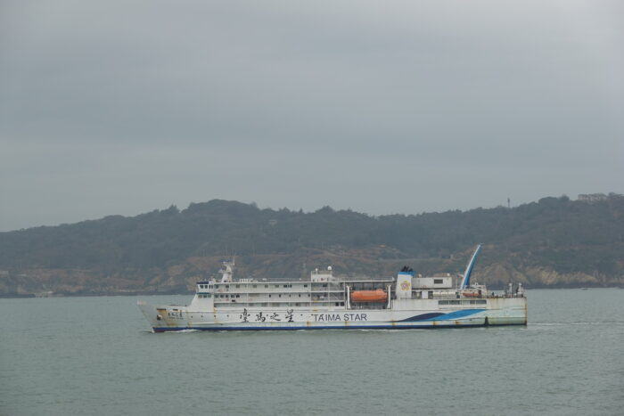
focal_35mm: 88
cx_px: 312
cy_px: 208
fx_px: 1526
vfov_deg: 15.5
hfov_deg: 23.1
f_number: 5.6
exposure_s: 1/500
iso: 100
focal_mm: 32.07
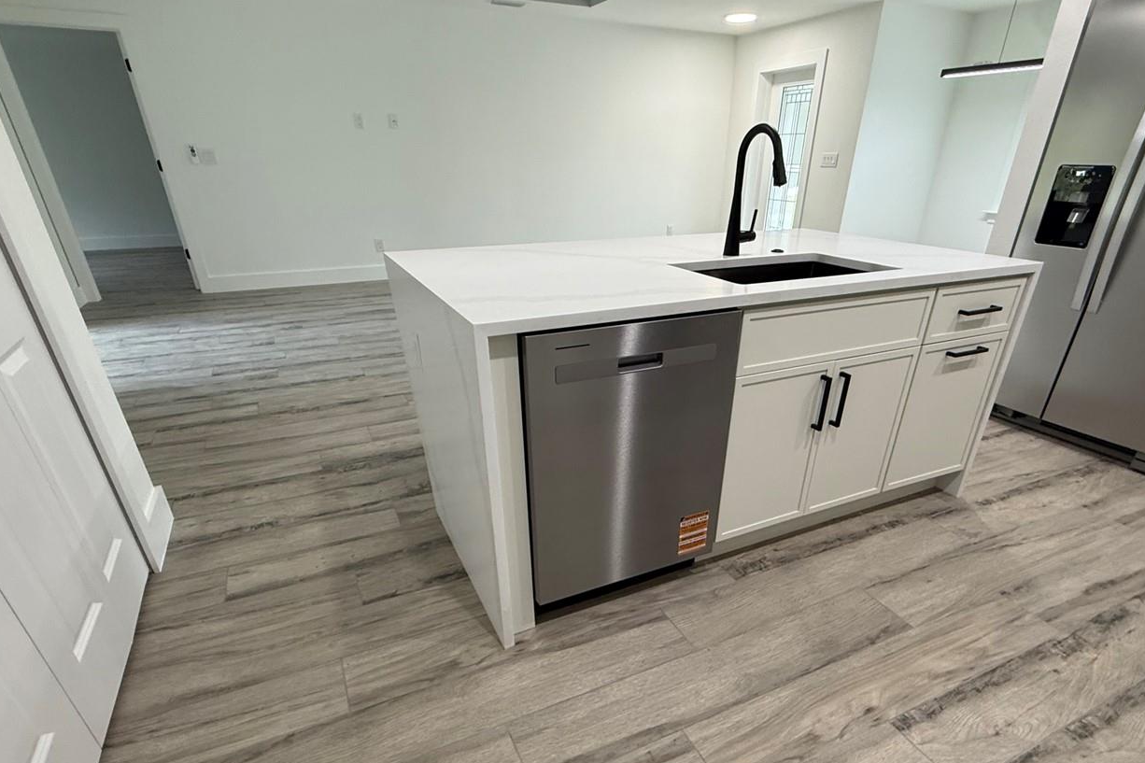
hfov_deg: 86.8
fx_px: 604
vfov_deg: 63.3
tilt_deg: -29.3
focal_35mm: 19
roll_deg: -0.6
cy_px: 493
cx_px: 601
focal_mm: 2.22
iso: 250
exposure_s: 1/60
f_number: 2.2
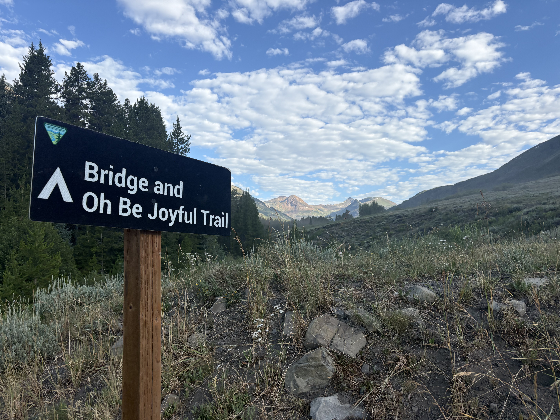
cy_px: 210
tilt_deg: +5.2
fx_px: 421
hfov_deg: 67.3
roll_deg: +1.1
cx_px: 280
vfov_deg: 53.1
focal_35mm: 26
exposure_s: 1/1799
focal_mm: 5.96
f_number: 1.6
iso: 50
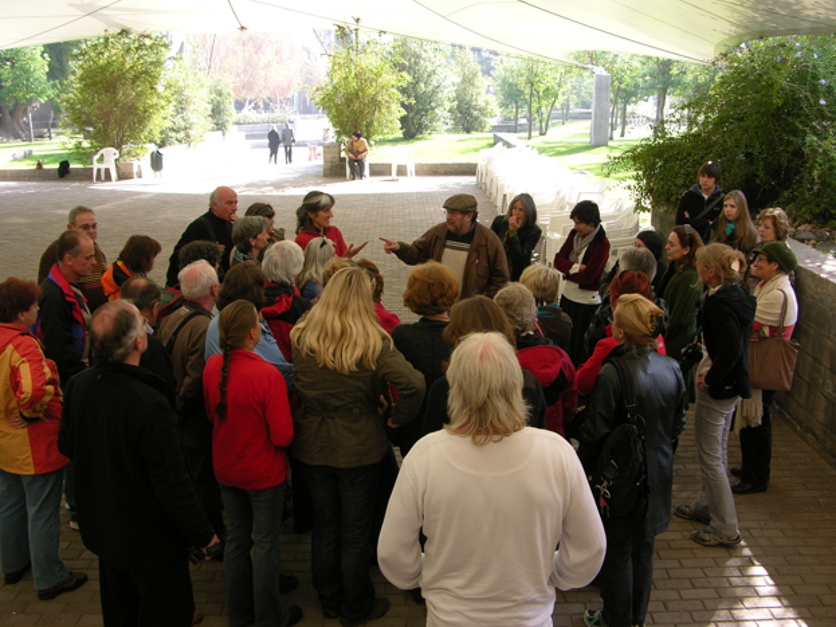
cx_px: 421
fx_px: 893
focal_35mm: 37
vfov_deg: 38.7
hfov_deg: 50.1
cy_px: 310
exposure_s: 1/49.9
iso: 50
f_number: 3.2
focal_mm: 9.2
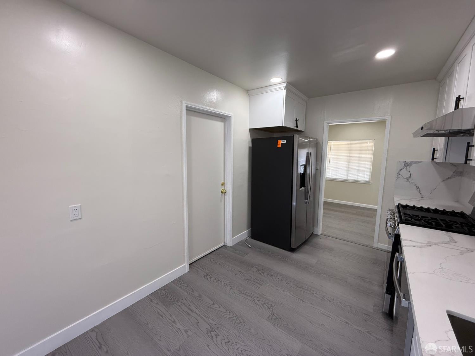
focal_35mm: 14
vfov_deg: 85.7
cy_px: 178
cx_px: 238
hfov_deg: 102.1
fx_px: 192
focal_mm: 2.22
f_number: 2.2
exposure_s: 1/120
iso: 160
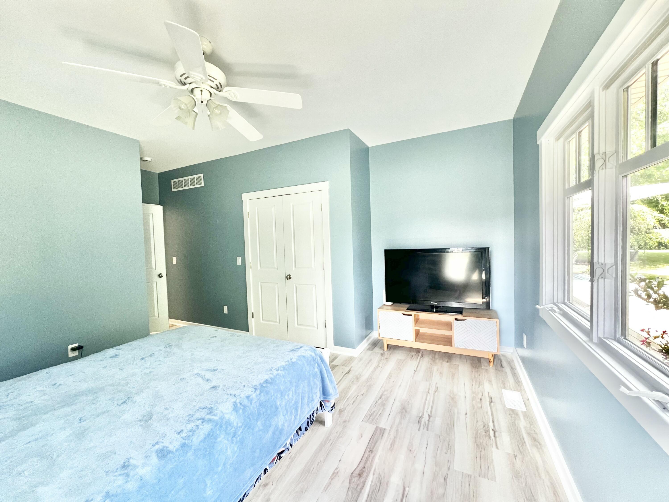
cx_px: 334
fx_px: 251
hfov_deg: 106.2
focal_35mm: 13
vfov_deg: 89.9
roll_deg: +1.9
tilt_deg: -3.0
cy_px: 251
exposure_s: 1/99
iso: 200
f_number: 1.8
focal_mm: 1.57
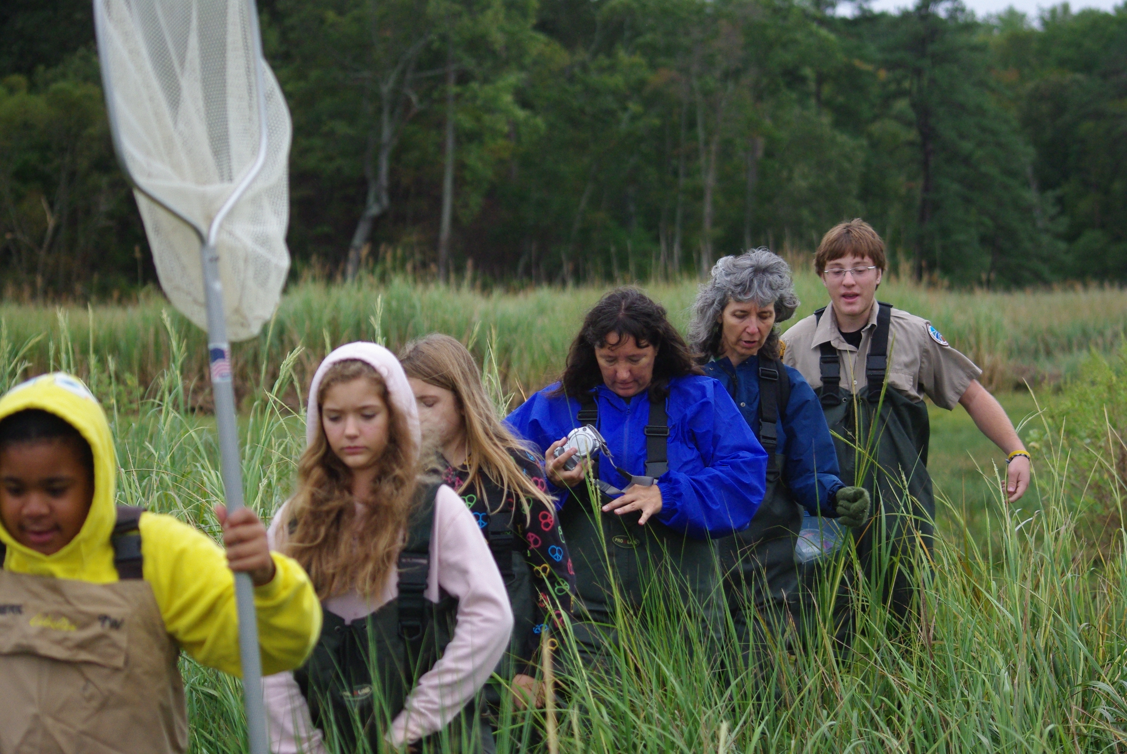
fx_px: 3510
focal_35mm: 112
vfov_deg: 12.3
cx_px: 564
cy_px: 377
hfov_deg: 18.2
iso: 800
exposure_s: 1/1000
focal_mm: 75
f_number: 4
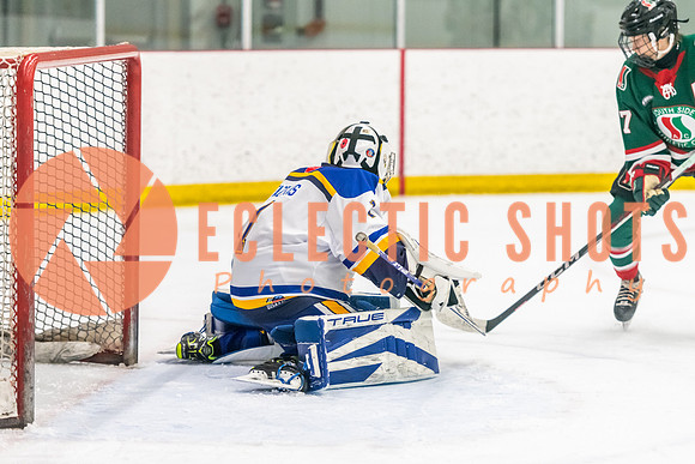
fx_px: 3522
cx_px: 409
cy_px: 269
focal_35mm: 182
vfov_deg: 7.5
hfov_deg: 11.3
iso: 3200
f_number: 2.8
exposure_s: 1/800
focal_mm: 140
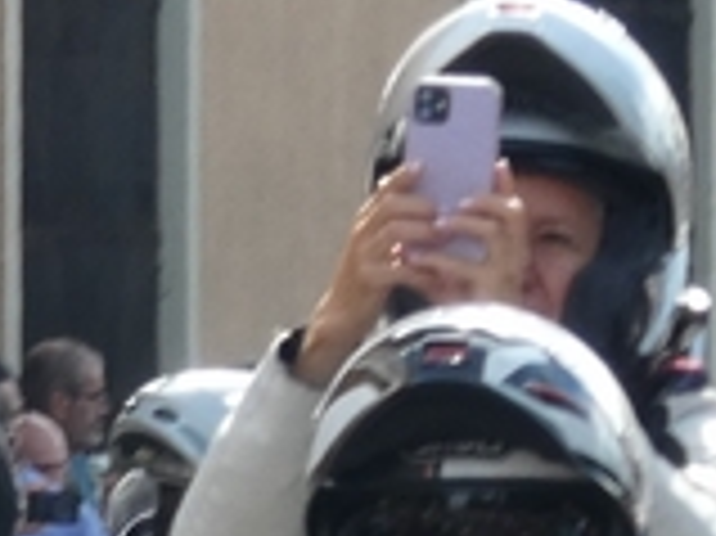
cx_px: 108
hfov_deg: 2.1
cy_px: 518
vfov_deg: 1.6
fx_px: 19552
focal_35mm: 946
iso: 80
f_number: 5.2
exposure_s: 1/125
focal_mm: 22.4
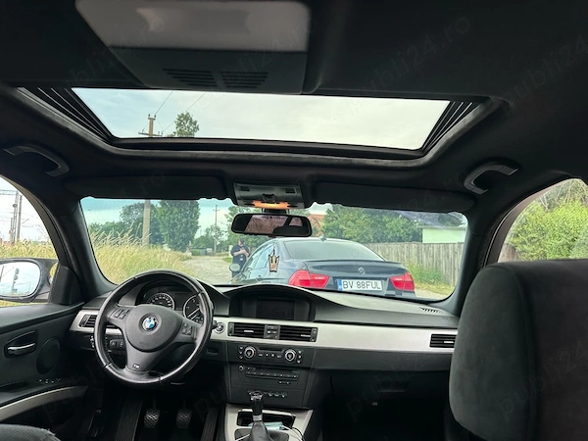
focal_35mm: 24
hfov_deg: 71.6
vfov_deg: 56.8
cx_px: 294
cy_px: 220
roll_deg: -2.7
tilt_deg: +4.9
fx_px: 408
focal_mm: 6.86
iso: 80
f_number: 1.78
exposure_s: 1/246
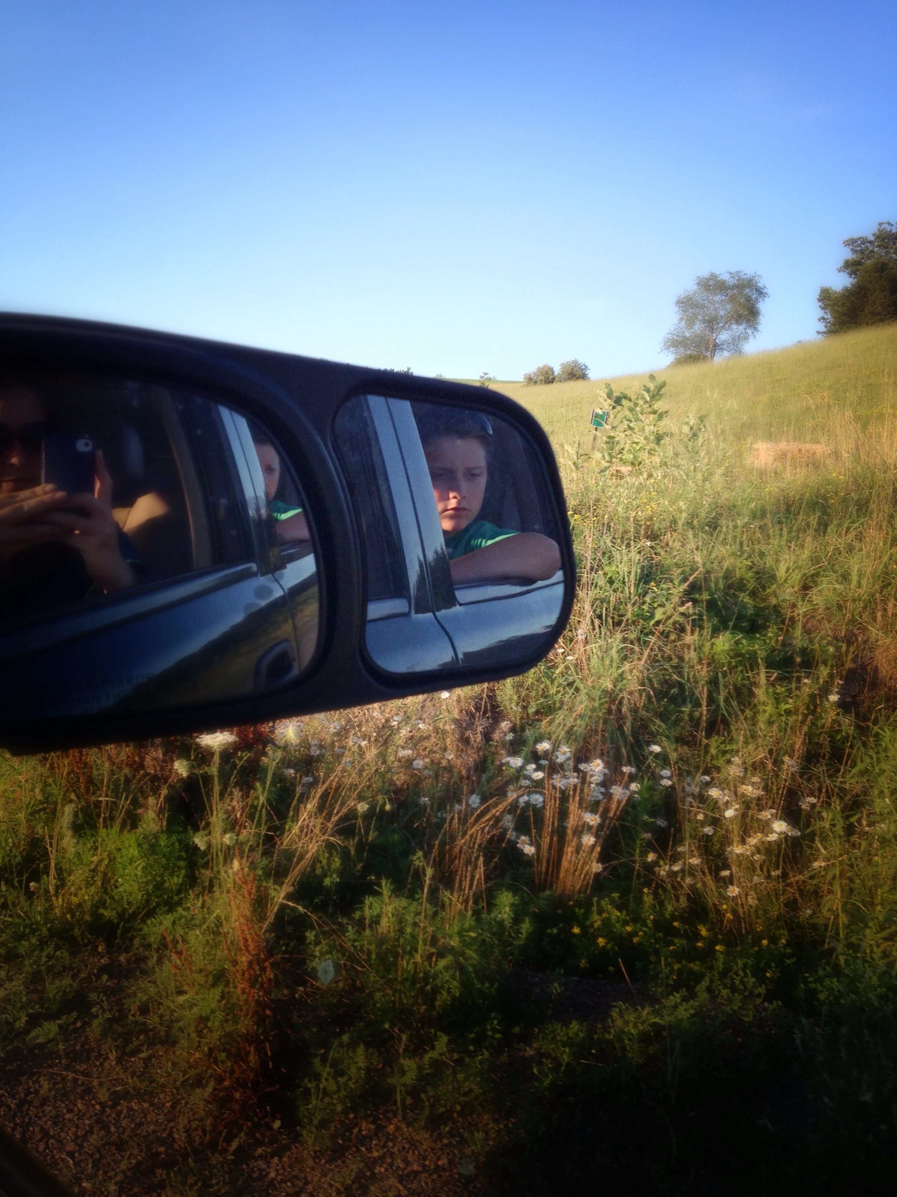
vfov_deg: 52.6
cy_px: 598
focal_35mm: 35
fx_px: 1209
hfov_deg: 40.7
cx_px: 448
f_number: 2.4
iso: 50
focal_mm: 4.28
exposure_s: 1/445
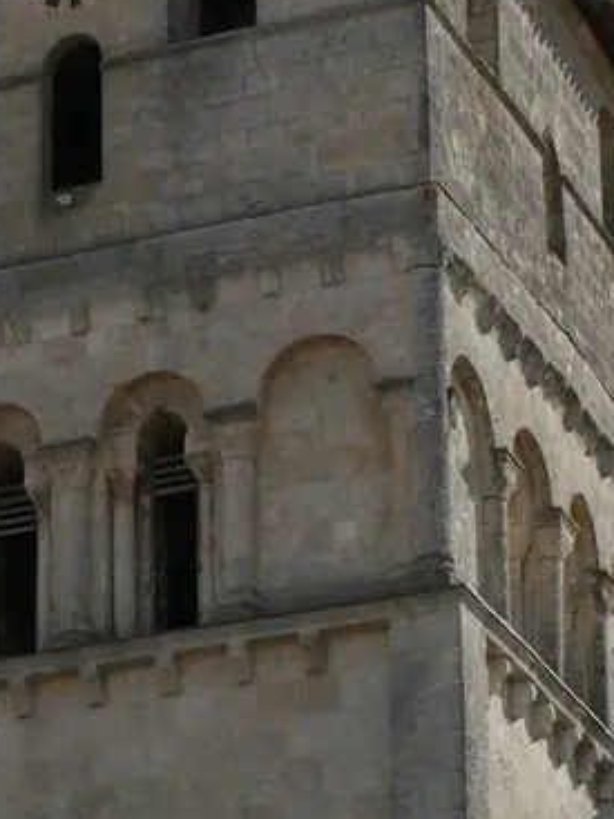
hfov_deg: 9.4
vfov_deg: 12.4
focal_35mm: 157
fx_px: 3715
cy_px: 897
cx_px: 239
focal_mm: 9.6
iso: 100
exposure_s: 1/400
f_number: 6.3
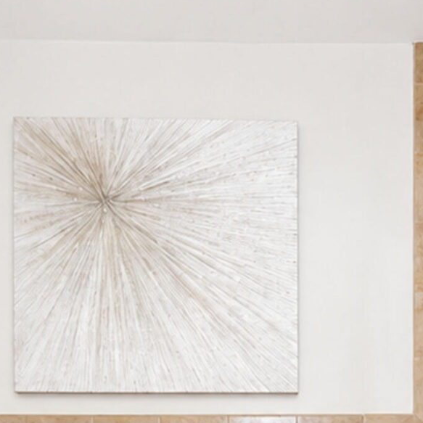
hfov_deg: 30.1
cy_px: 476
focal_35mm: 56
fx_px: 774
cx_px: 310
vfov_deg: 27.7
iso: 2000
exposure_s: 1/60
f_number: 8
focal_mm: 10
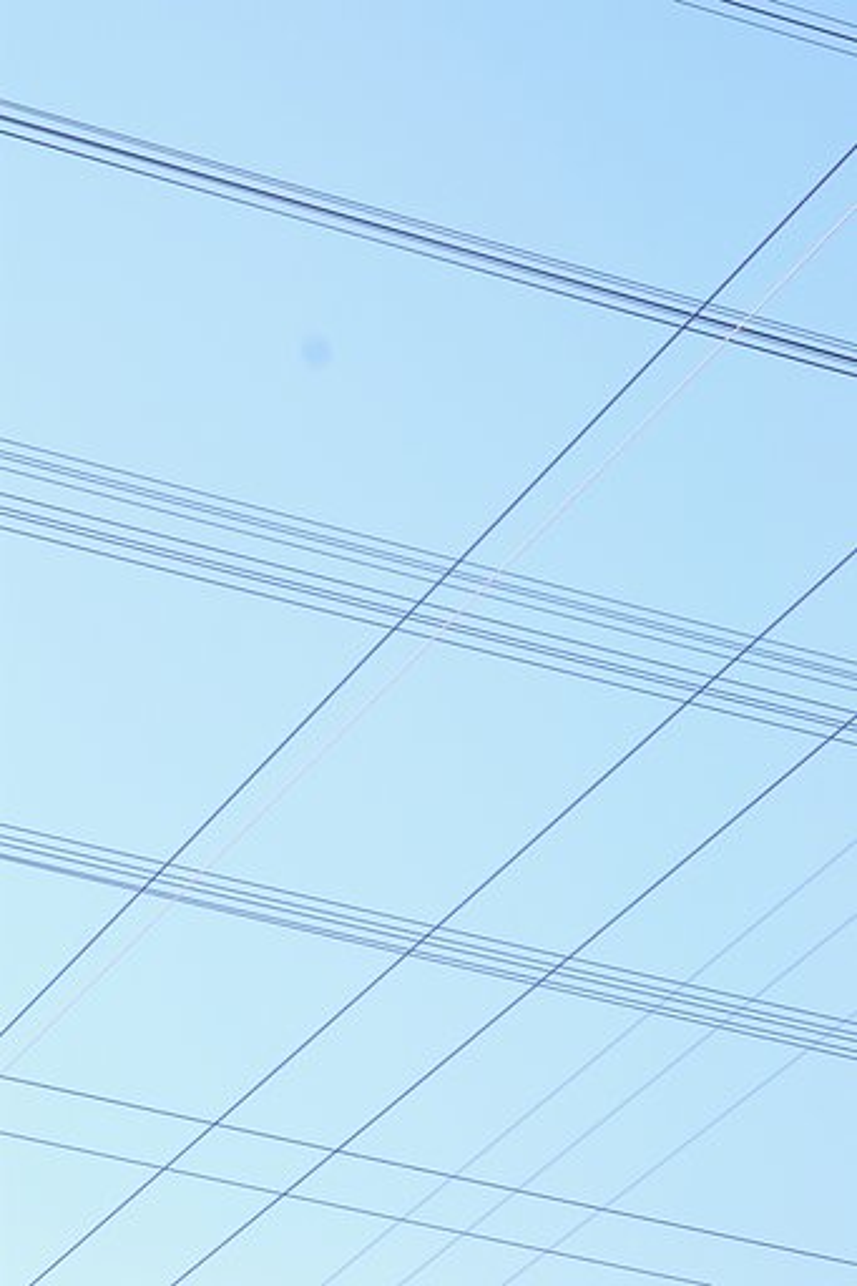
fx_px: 4127
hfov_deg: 11.9
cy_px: 643
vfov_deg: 17.7
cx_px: 428
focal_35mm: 116
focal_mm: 77
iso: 200
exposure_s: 1/250
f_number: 5.6
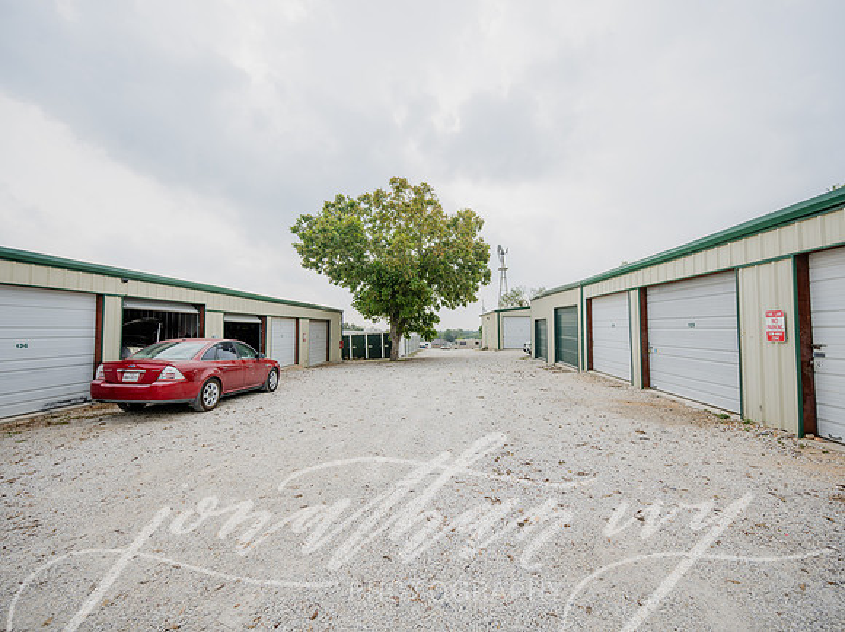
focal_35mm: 15
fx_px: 369
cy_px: 316
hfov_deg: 97.7
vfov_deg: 81.2
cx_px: 422
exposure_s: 1/500
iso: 100
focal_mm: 14
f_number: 4
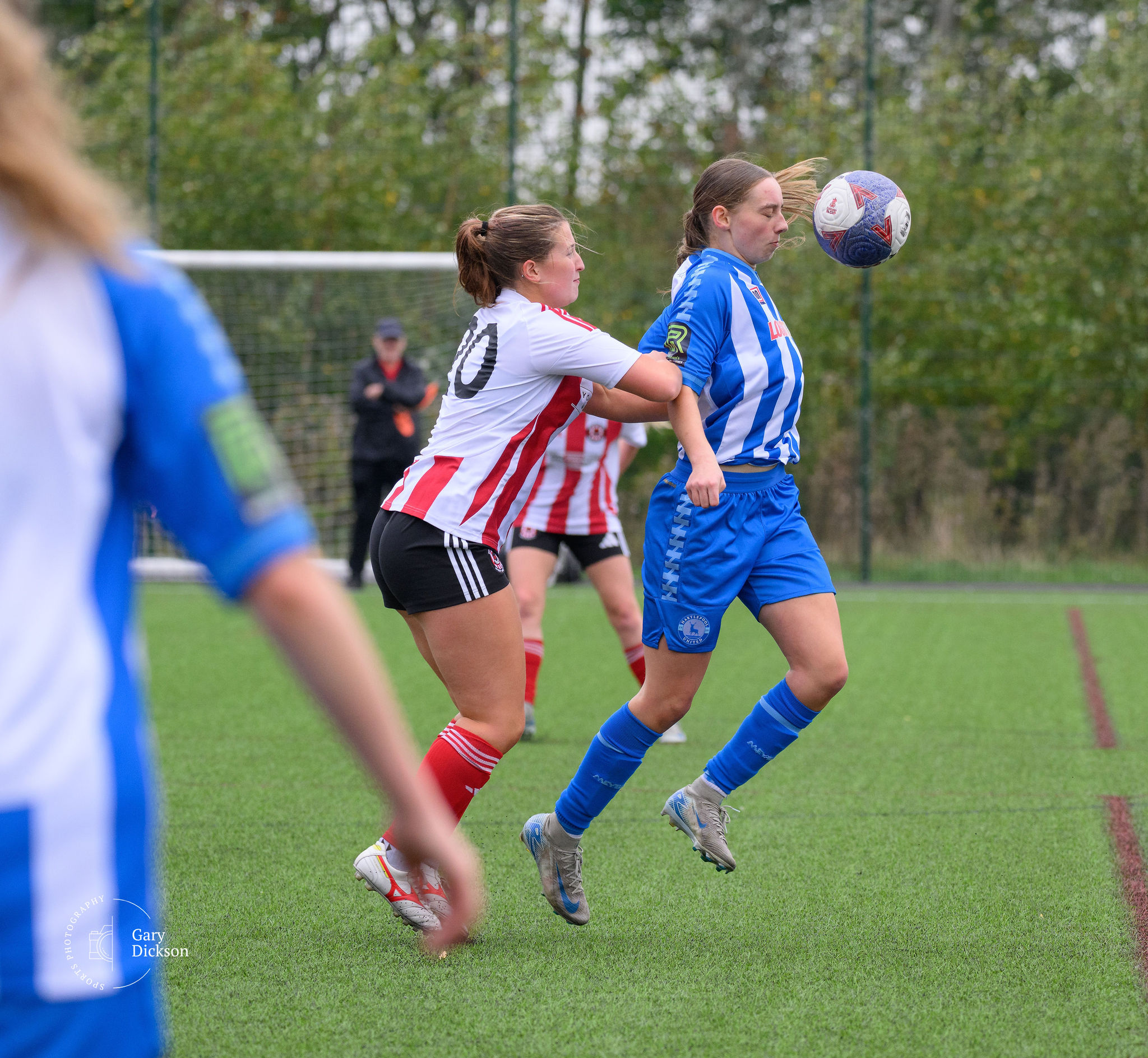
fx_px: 9891
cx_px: 798
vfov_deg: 6.1
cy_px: 445
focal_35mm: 274
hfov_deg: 6.6
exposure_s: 1/1250
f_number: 4.8
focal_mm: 180
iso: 1100
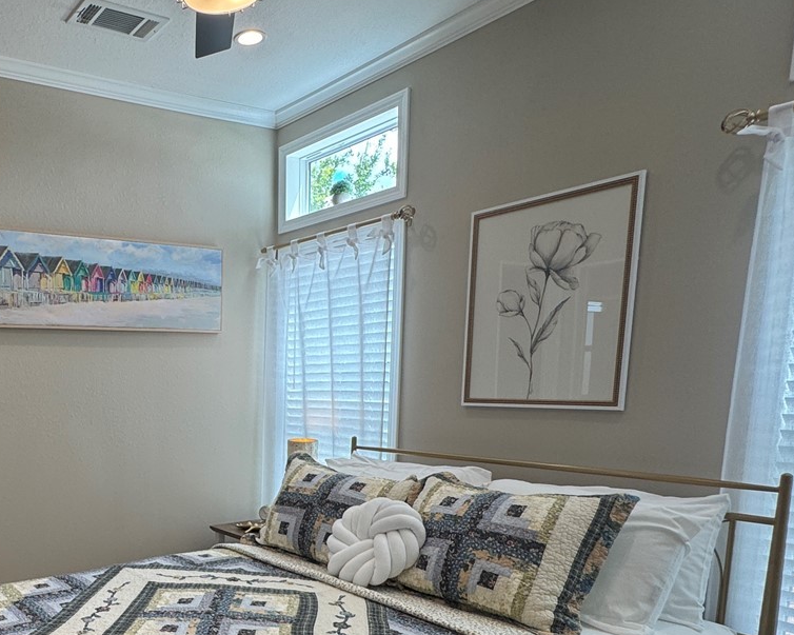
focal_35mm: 29
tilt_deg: -10.3
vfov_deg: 47.8
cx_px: 136
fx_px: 681
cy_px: 488
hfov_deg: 55.3
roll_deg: +0.2
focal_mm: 2.22
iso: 64
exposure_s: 1/120
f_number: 2.2
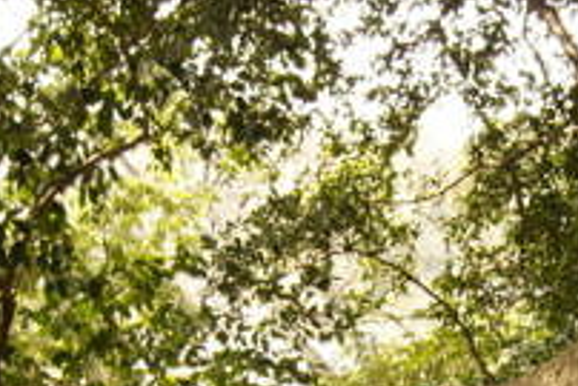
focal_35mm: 80
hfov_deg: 24.8
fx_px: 1285
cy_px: 536
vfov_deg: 16.0
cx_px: 484
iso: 200
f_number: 4.5
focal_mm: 18
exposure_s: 1/40
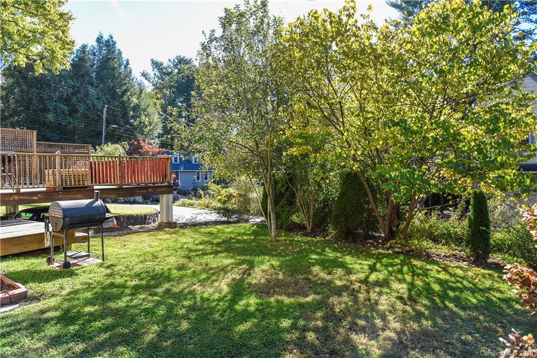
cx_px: 268
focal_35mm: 24
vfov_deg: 53.1
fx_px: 358
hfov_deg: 73.7
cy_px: 179
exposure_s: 1/200
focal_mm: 24
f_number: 7.1
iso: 1000
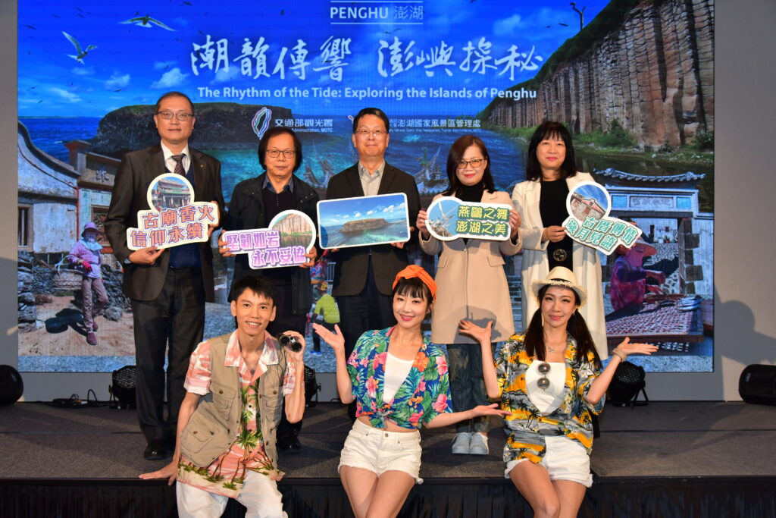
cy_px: 259
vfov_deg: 29.3
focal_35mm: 46
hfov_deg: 42.7
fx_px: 992
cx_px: 388
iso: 800
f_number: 7.1
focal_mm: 46
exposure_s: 1/125
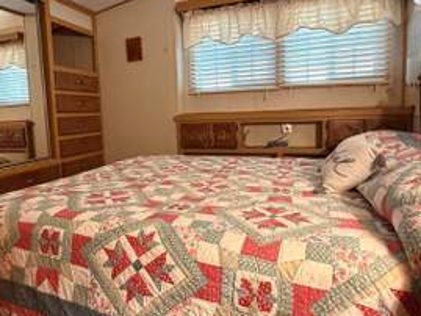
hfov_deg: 69.2
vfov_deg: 54.8
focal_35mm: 25
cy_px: 142
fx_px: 304
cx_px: 188
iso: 400
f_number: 2.2
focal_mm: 2.22
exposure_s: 1/60
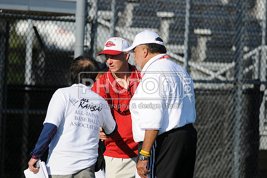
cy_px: 89
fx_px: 3333
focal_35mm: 450
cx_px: 134
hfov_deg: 4.6
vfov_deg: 3.0
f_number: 4
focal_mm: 300
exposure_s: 1/2000
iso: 200
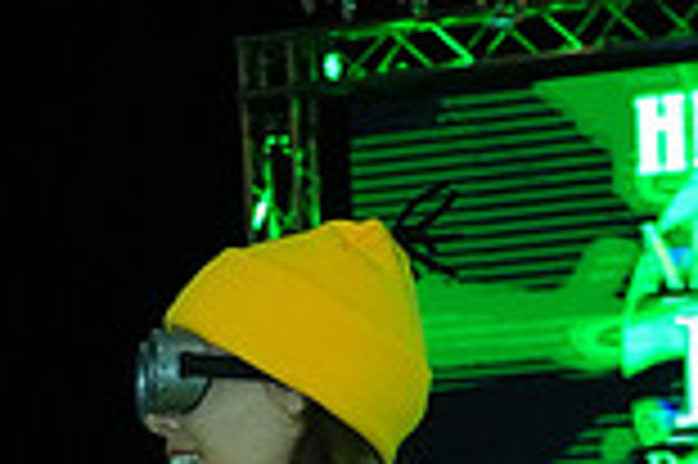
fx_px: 3486
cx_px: 79
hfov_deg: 11.4
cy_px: 1198
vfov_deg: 7.1
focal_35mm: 180
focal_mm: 48
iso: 3200
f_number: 8
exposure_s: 1/250
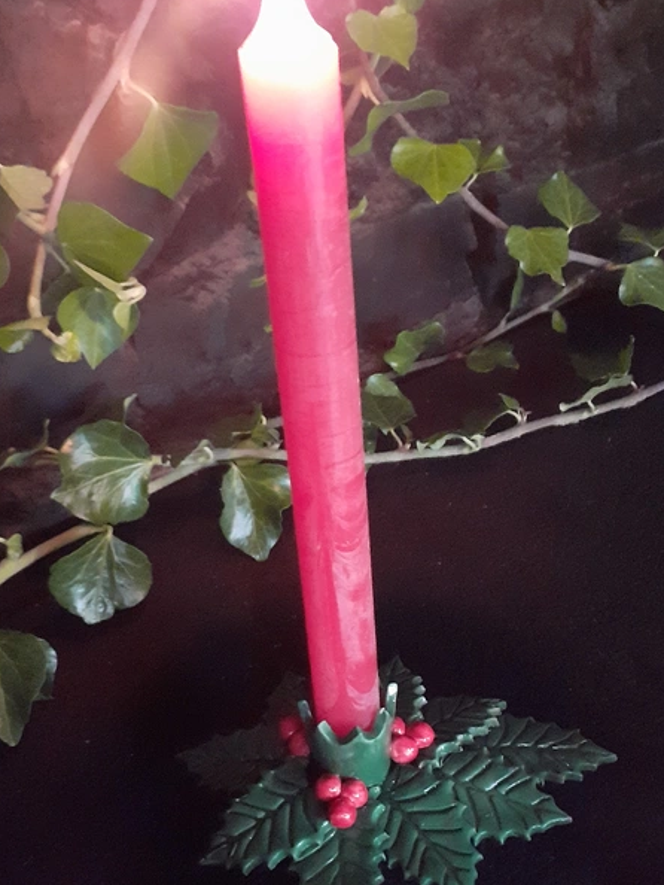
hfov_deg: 36.0
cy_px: 496
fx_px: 1022
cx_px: 338
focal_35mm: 40
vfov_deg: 46.7
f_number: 1.9
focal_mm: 3.6
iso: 1250
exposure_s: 1/17
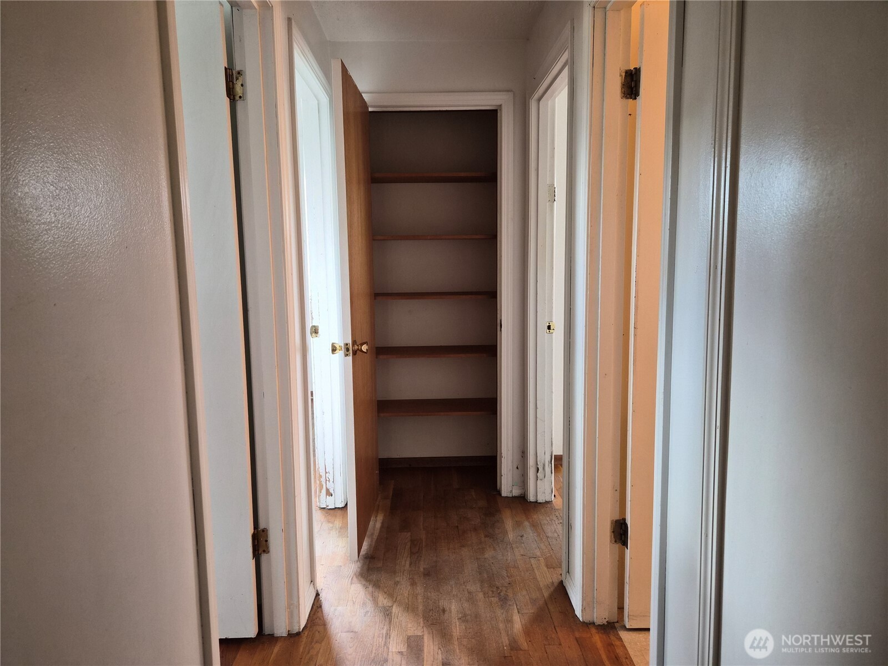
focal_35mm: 23
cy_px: 333
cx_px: 444
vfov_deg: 58.9
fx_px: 590
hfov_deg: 73.9
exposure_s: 1/60
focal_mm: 5.4
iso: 500
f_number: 1.8
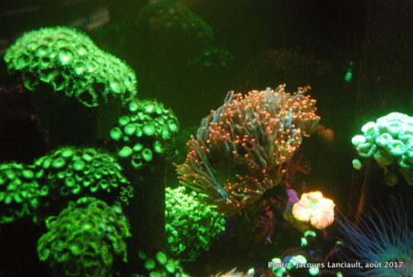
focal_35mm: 44
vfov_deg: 30.9
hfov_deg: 44.9
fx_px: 500
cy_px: 138
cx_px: 206
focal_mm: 29
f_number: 4
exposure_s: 1/6
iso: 1600
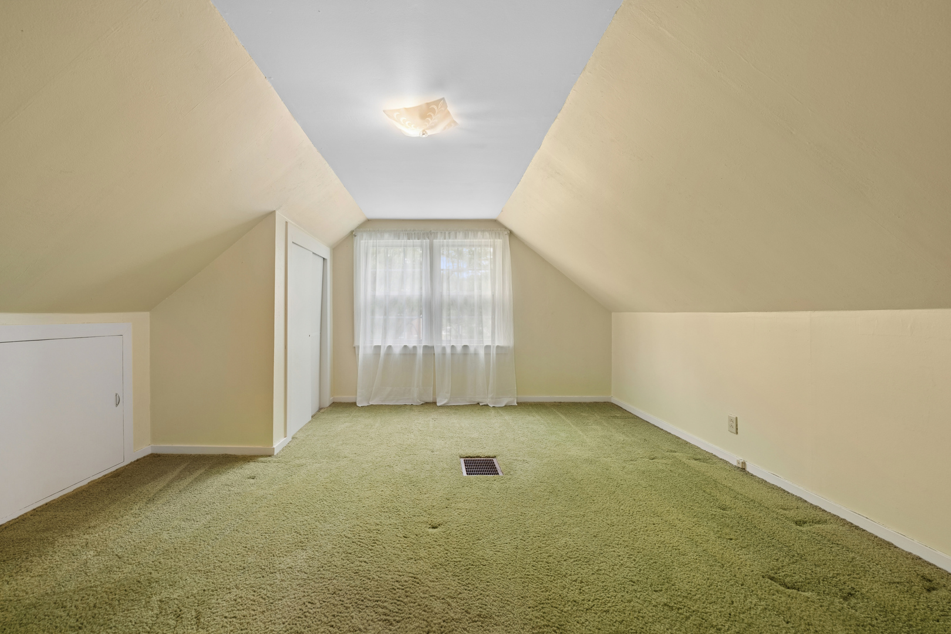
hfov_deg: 104.3
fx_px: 370
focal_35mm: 14
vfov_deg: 81.2
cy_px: 317
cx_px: 476
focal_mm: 14
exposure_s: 1/15
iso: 200
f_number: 9.5
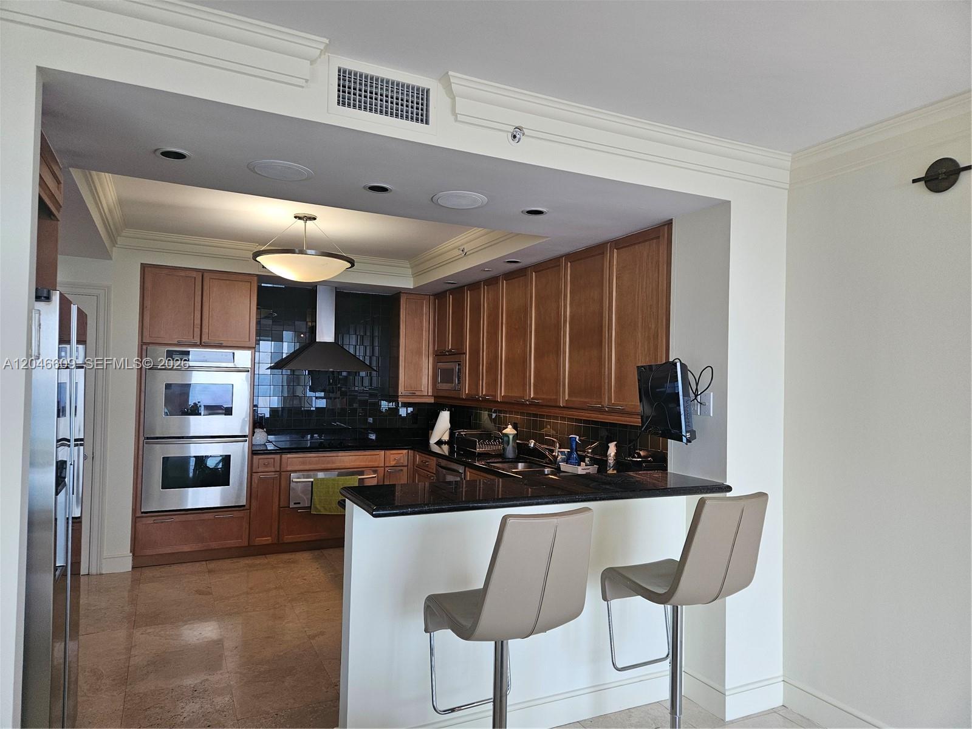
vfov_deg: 58.9
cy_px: 364
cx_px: 486
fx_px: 646
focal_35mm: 23
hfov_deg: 73.9
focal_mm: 5.4
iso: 80
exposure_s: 1/120
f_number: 1.8
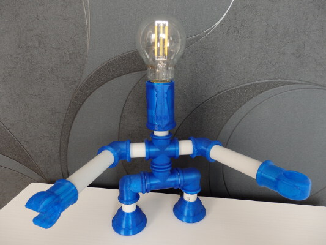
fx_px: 235
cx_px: 163
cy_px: 122
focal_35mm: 25
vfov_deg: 54.9
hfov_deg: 69.4
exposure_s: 1/30
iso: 160
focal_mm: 4.5
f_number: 3
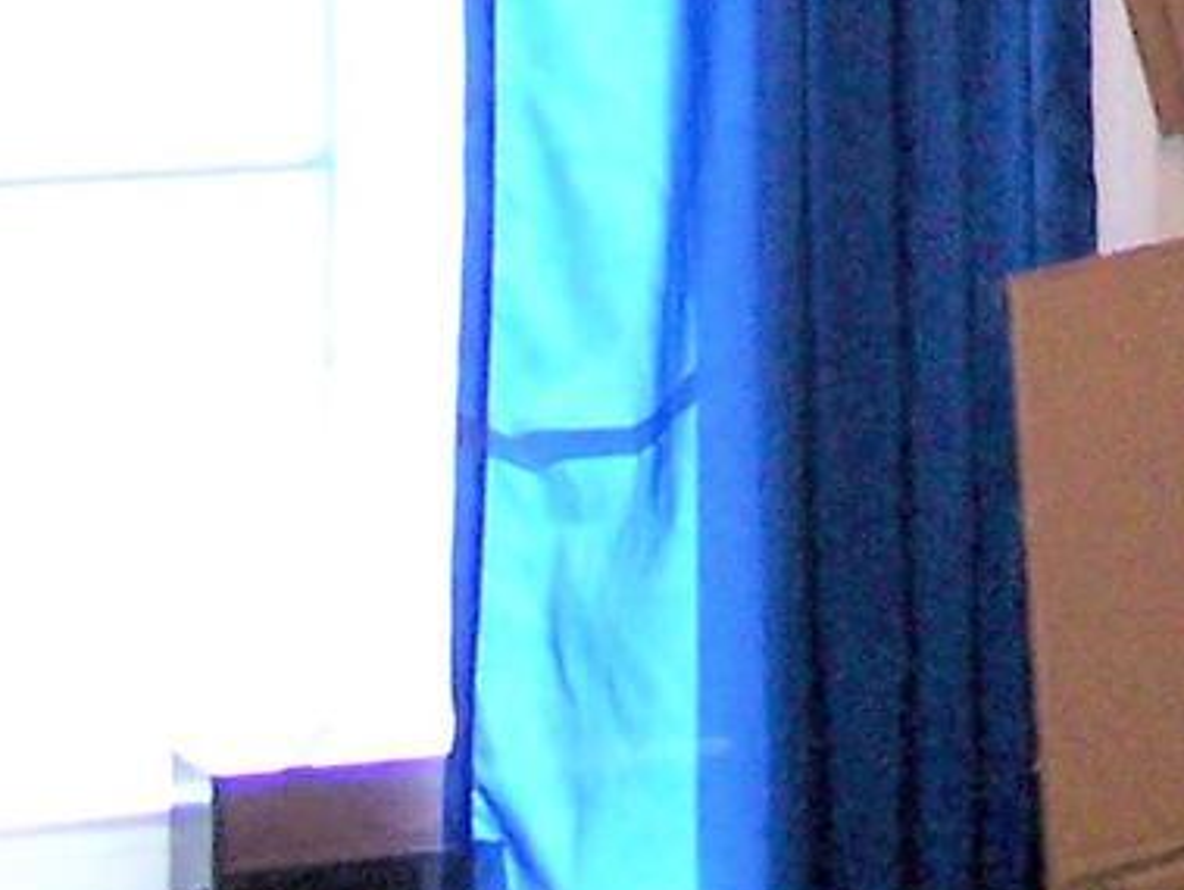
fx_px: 7018
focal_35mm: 205
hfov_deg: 9.4
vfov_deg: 7.0
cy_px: -965
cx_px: 1685
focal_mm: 6.3
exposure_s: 1/90
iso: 140
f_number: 2.8
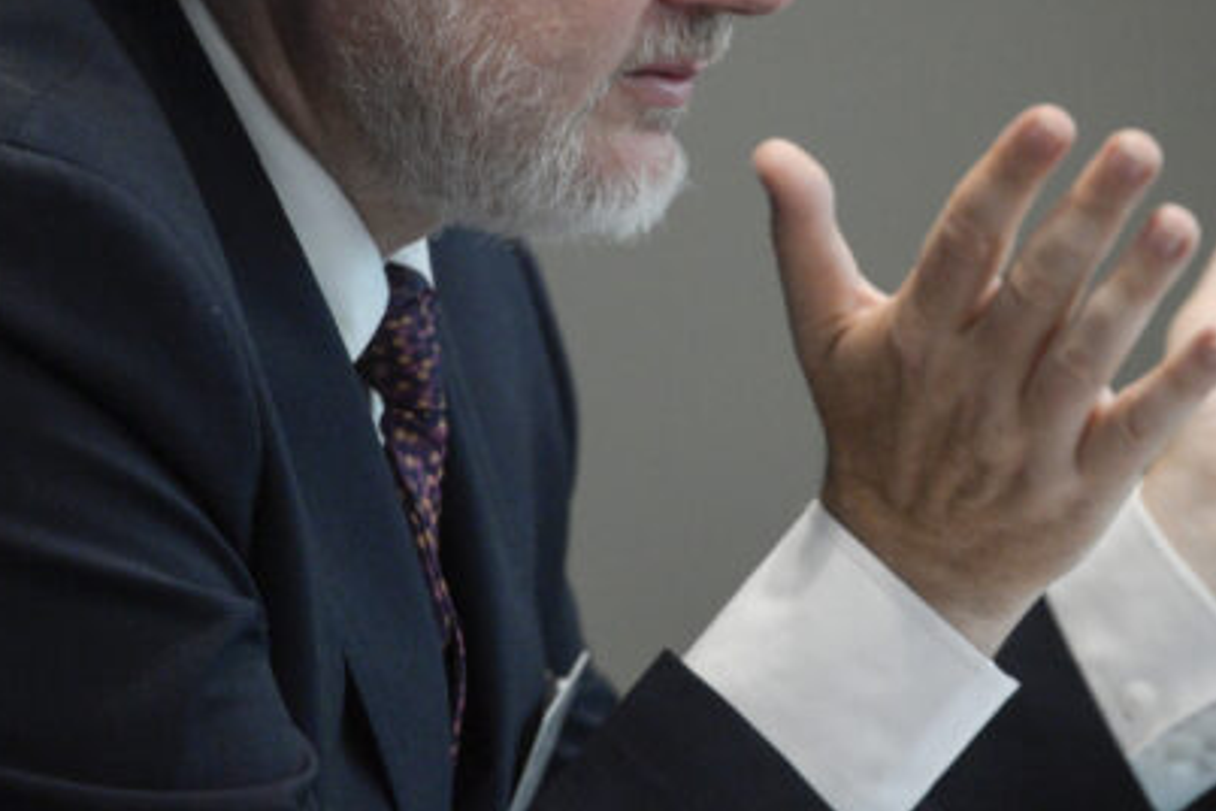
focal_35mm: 641
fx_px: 21650
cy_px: 254
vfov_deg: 2.1
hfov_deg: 3.2
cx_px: 909
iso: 4000
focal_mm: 400
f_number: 4.5
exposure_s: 1/250
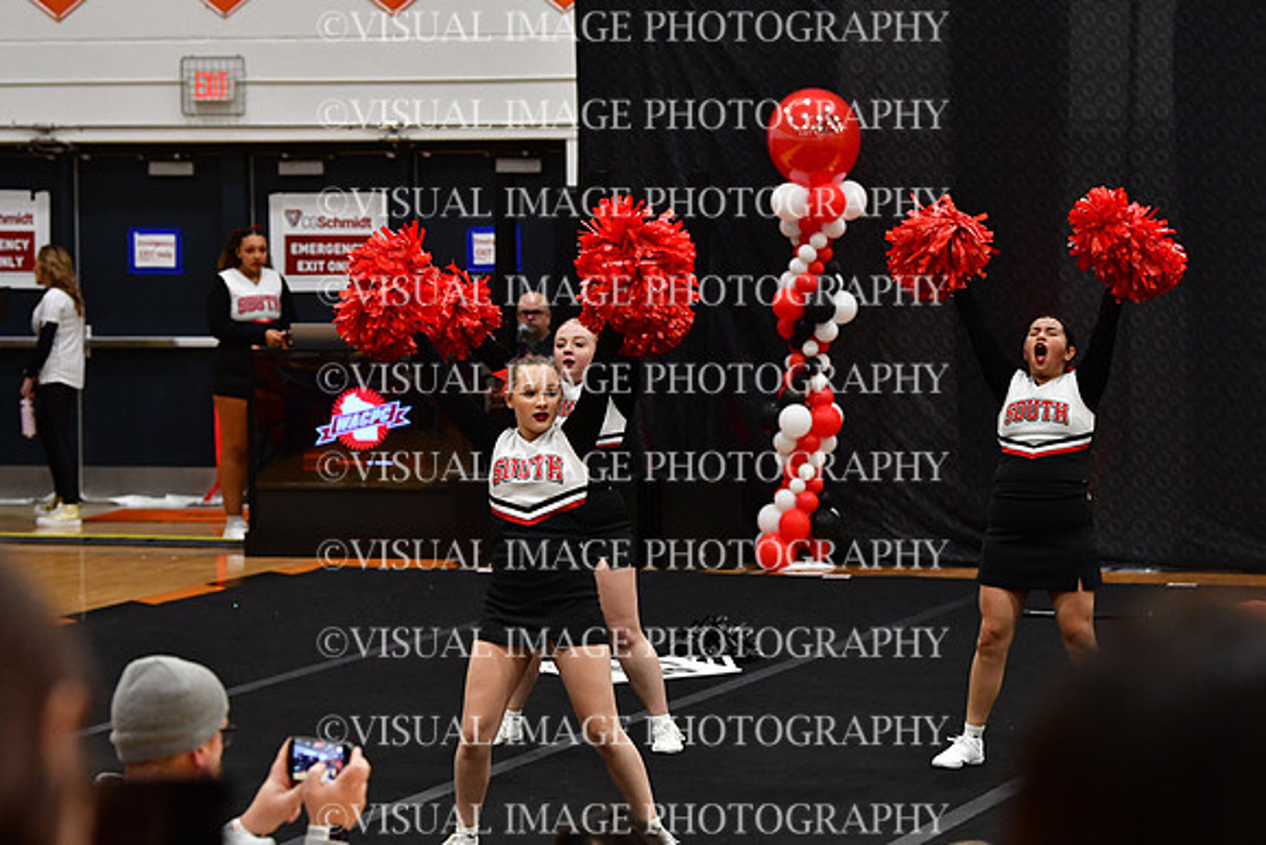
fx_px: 4995
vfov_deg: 9.7
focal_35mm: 142
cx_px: 633
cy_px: 422
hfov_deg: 14.4
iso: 4000
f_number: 4
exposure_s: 1/500
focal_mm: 95
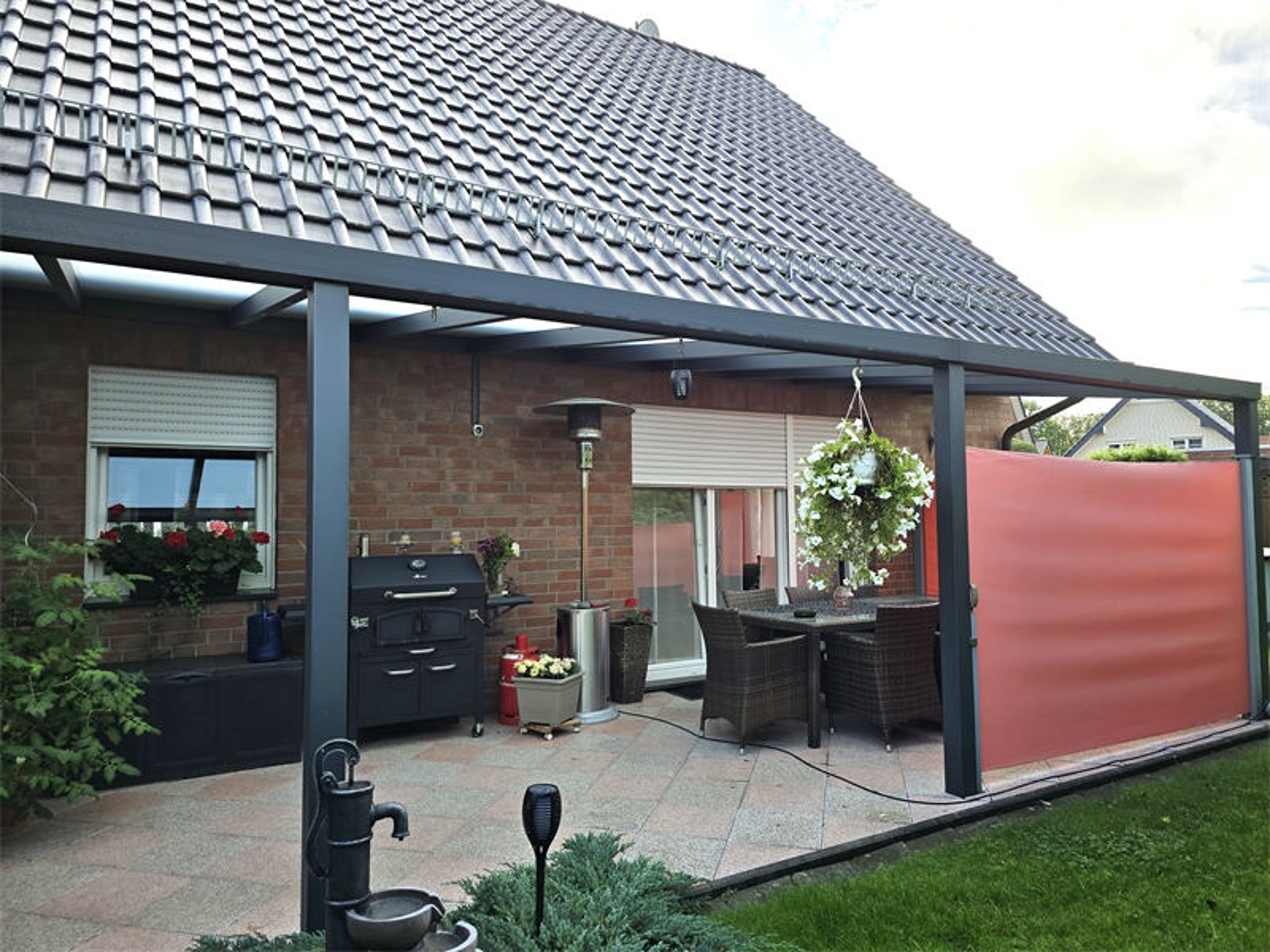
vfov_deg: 58.9
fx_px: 844
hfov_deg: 73.9
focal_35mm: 23
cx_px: 635
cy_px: 476
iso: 12
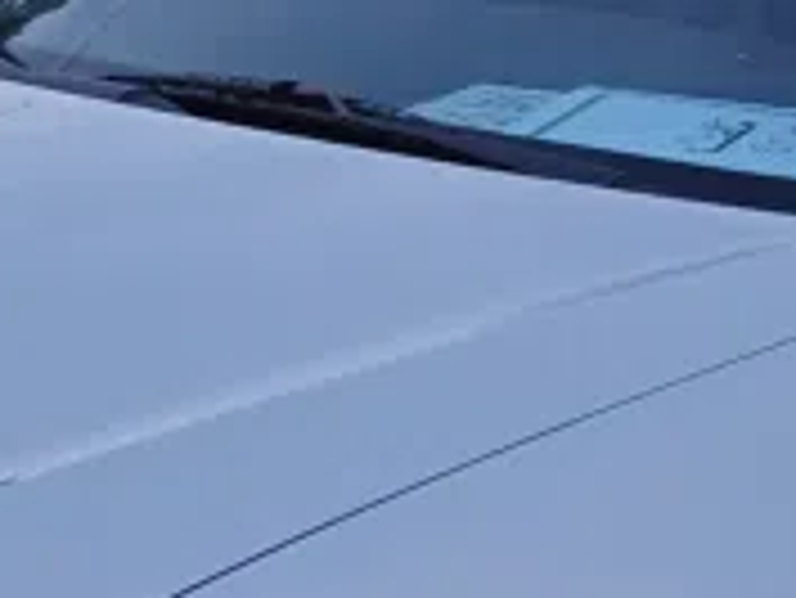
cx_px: 540
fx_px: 3452
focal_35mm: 150
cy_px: 288
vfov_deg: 9.9
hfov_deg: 13.1
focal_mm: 3.98
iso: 125
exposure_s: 1/50
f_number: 1.8
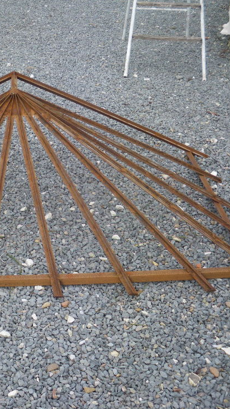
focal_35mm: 53
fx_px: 575
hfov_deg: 22.0
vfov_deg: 39.2
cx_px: 18
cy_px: 204
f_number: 3.5
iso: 64
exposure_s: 1/100
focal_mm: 6.3
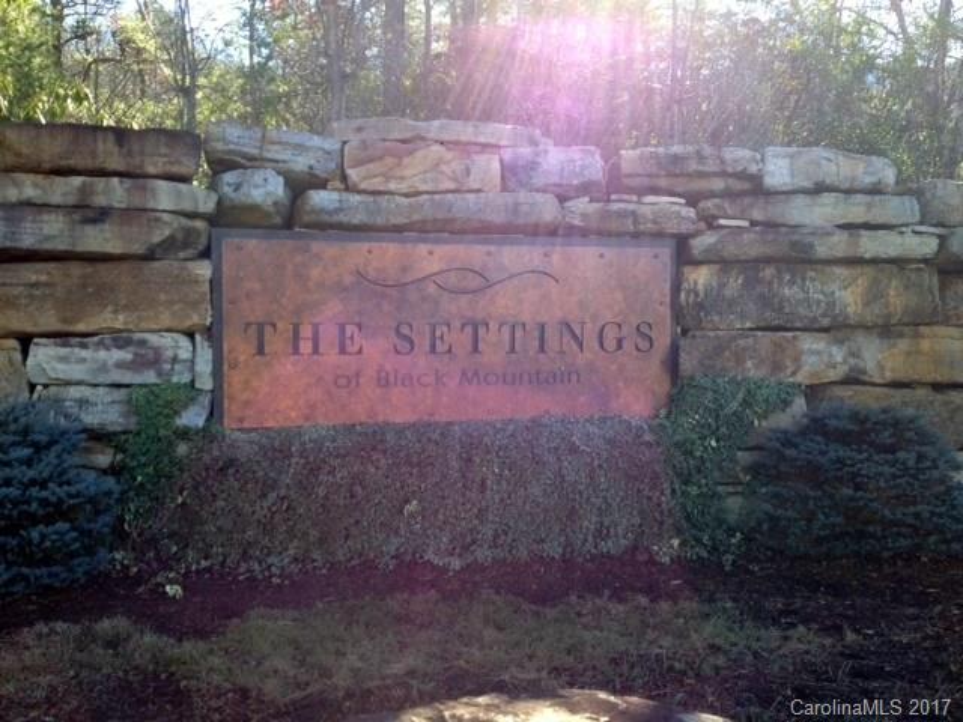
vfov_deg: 40.7
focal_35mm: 35
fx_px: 974
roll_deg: -0.5
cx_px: 482
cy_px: 361
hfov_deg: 52.6
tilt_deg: -5.3
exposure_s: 1/187
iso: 50
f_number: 2.4
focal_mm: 4.28
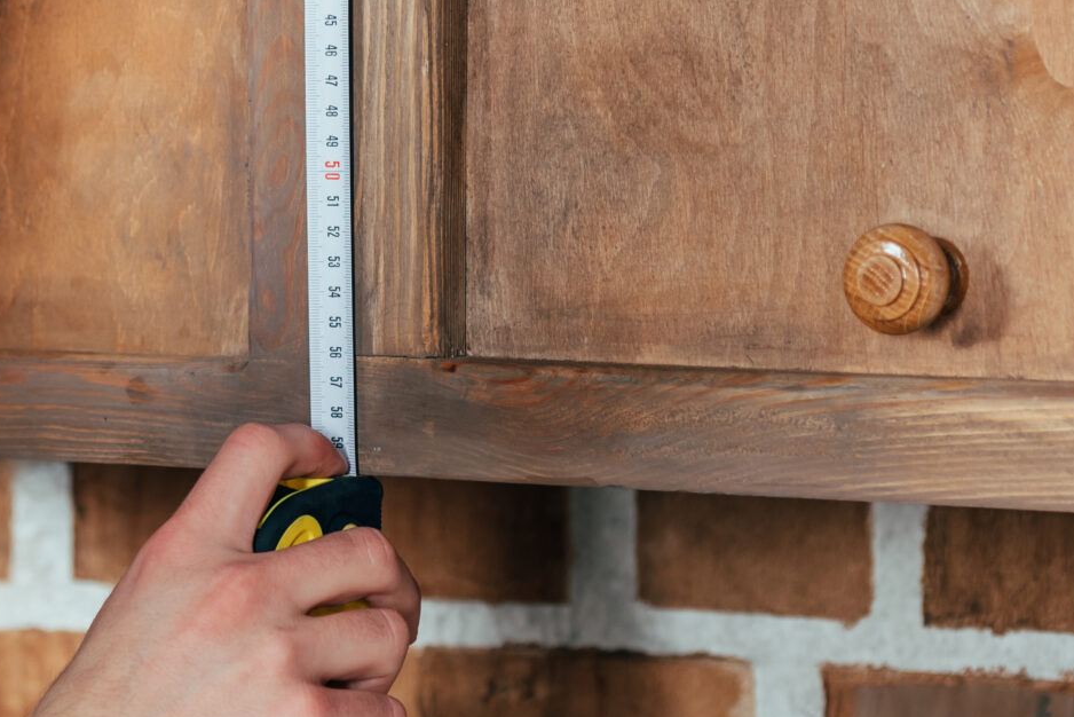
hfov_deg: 10.7
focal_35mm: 191
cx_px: 221
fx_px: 5700
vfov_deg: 7.2
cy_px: 169
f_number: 3.5
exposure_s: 1/160
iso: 100
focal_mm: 70
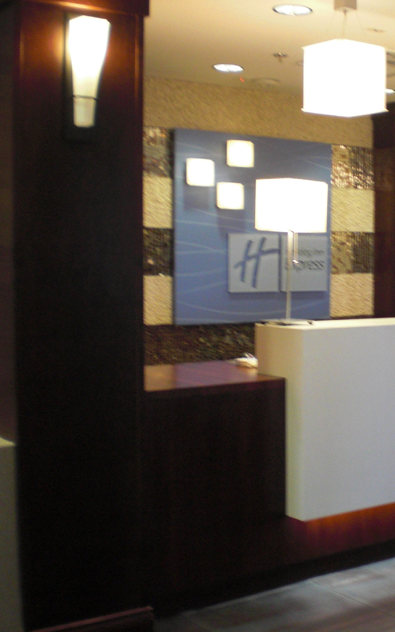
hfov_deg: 23.0
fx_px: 930
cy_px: 317
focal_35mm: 54
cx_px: 394
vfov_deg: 37.5
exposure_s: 1/25
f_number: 3.1
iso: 200
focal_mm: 6.3
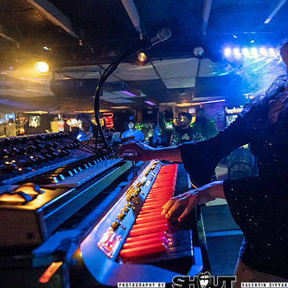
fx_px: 235
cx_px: 204
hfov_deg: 60.5
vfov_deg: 62.5
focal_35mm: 25
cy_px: 119
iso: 3200
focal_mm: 14
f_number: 2.8
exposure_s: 1/200
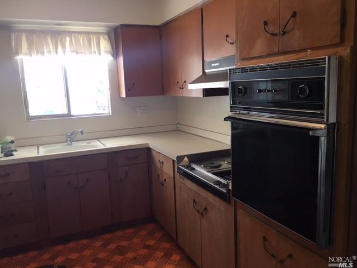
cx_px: 178
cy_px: 134
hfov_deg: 61.7
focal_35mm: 29
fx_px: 299
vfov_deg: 48.2
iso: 32
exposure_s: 1/30
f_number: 2.2
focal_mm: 4.15
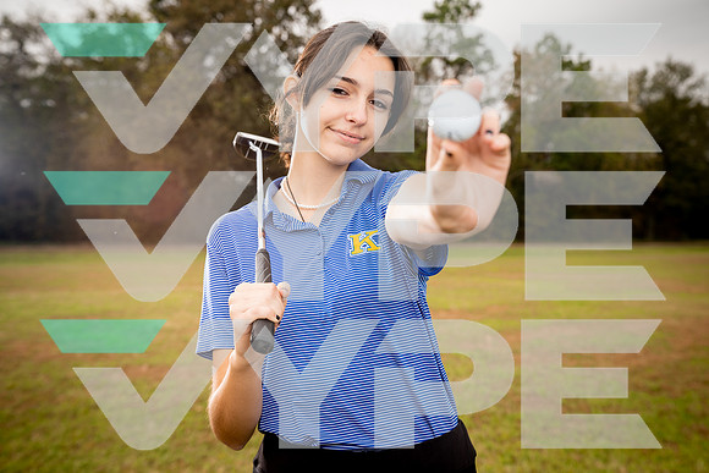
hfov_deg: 42.7
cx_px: 354
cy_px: 236
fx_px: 906
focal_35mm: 46
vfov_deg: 29.3
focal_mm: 46
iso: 200
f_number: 4.5
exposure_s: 1/250
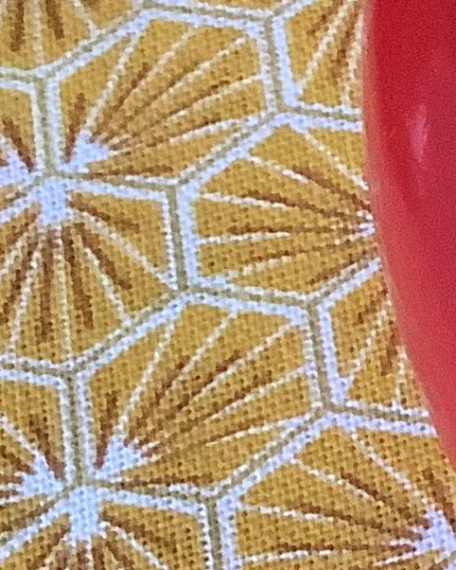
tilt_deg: -51.2
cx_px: 1450
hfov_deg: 7.9
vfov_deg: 11.6
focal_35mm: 164
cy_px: 1
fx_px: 2765
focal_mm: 3.3
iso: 640
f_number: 2.4
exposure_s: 1/24
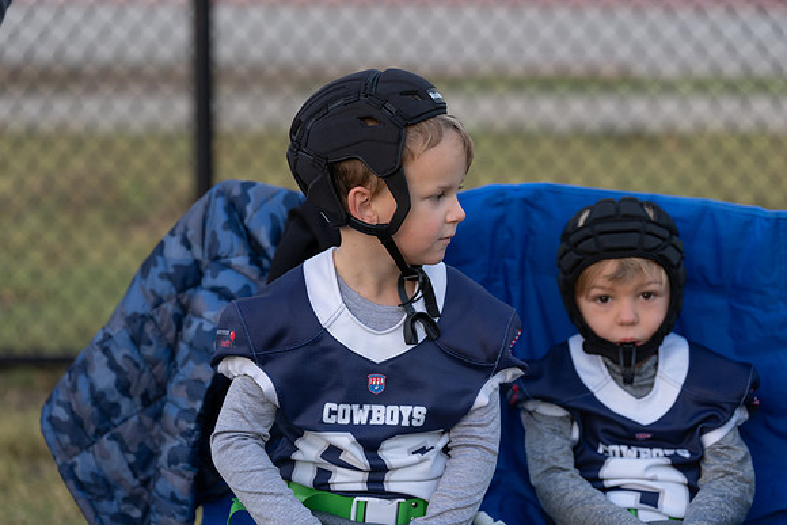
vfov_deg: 10.6
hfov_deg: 15.9
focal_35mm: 129
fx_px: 2821
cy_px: 262
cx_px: 394
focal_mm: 129
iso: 400
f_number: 2.8
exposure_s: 1/320
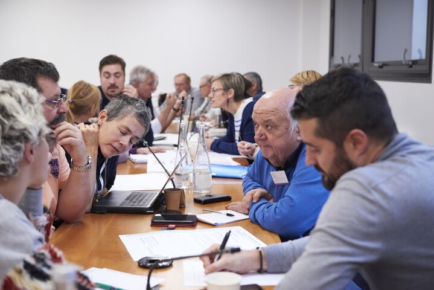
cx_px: 217
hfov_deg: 38.2
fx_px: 627
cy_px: 145
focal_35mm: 52
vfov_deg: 26.0
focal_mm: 52
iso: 3200
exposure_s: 1/125
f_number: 3.3
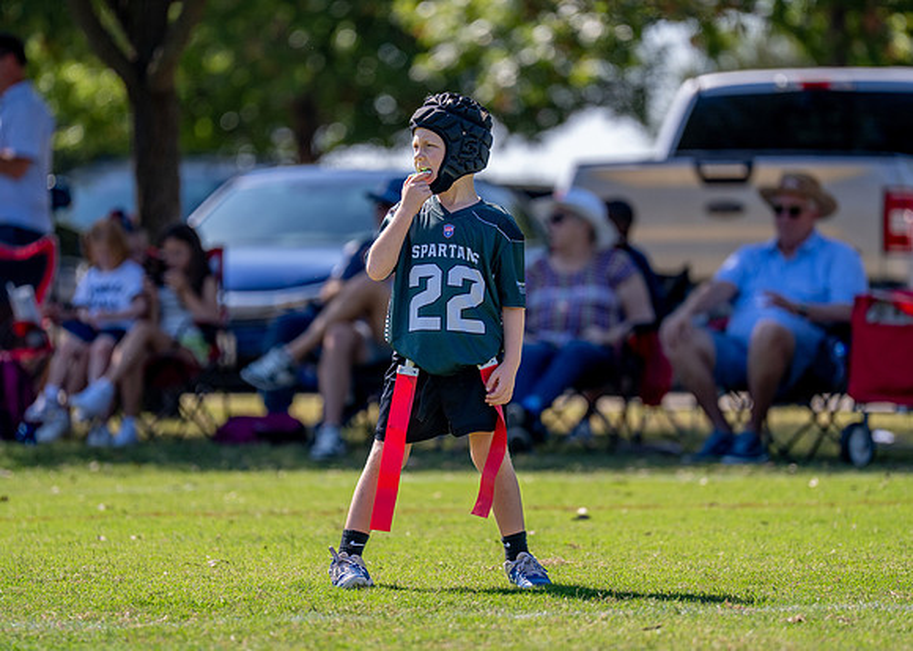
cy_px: 340
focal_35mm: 274
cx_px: 457
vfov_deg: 5.3
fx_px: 7105
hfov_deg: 7.4
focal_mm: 200
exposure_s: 1/2000
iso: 200
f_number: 2.8
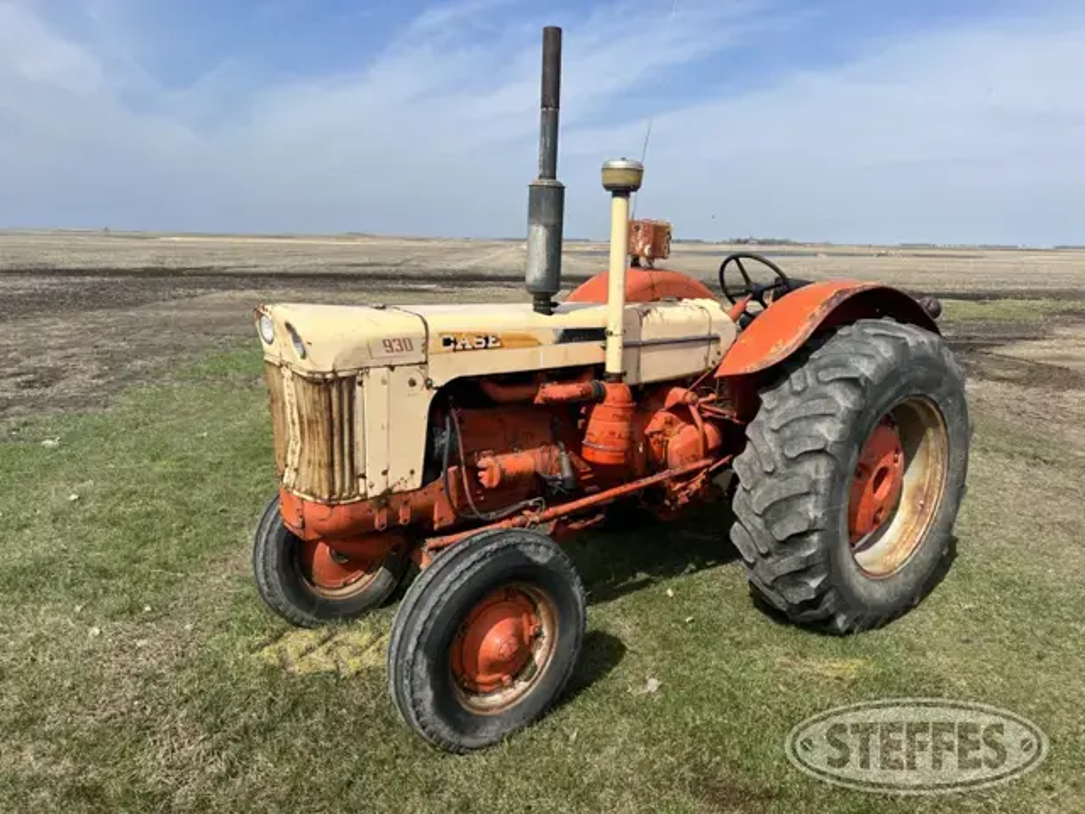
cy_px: 407
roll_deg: -0.7
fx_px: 815
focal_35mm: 26
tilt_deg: -12.7
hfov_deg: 67.3
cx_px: 542
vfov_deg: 53.1
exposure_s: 1/4831
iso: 50
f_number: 1.5
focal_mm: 5.7
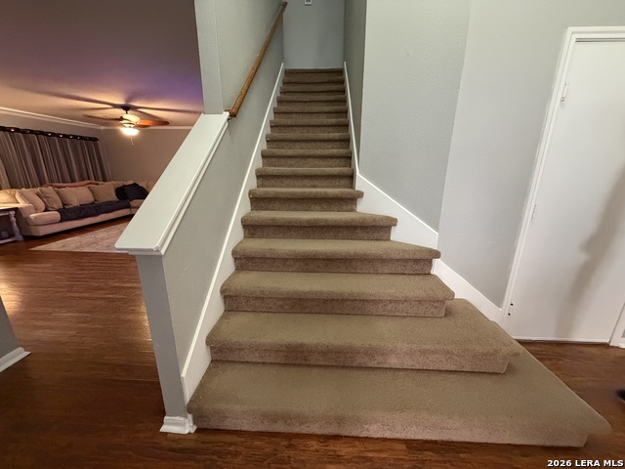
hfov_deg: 102.1
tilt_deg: -15.4
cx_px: 312
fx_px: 253
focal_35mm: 14
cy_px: 234
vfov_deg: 85.7
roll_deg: +0.3
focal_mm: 2.22
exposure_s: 1/60
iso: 800
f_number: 2.2
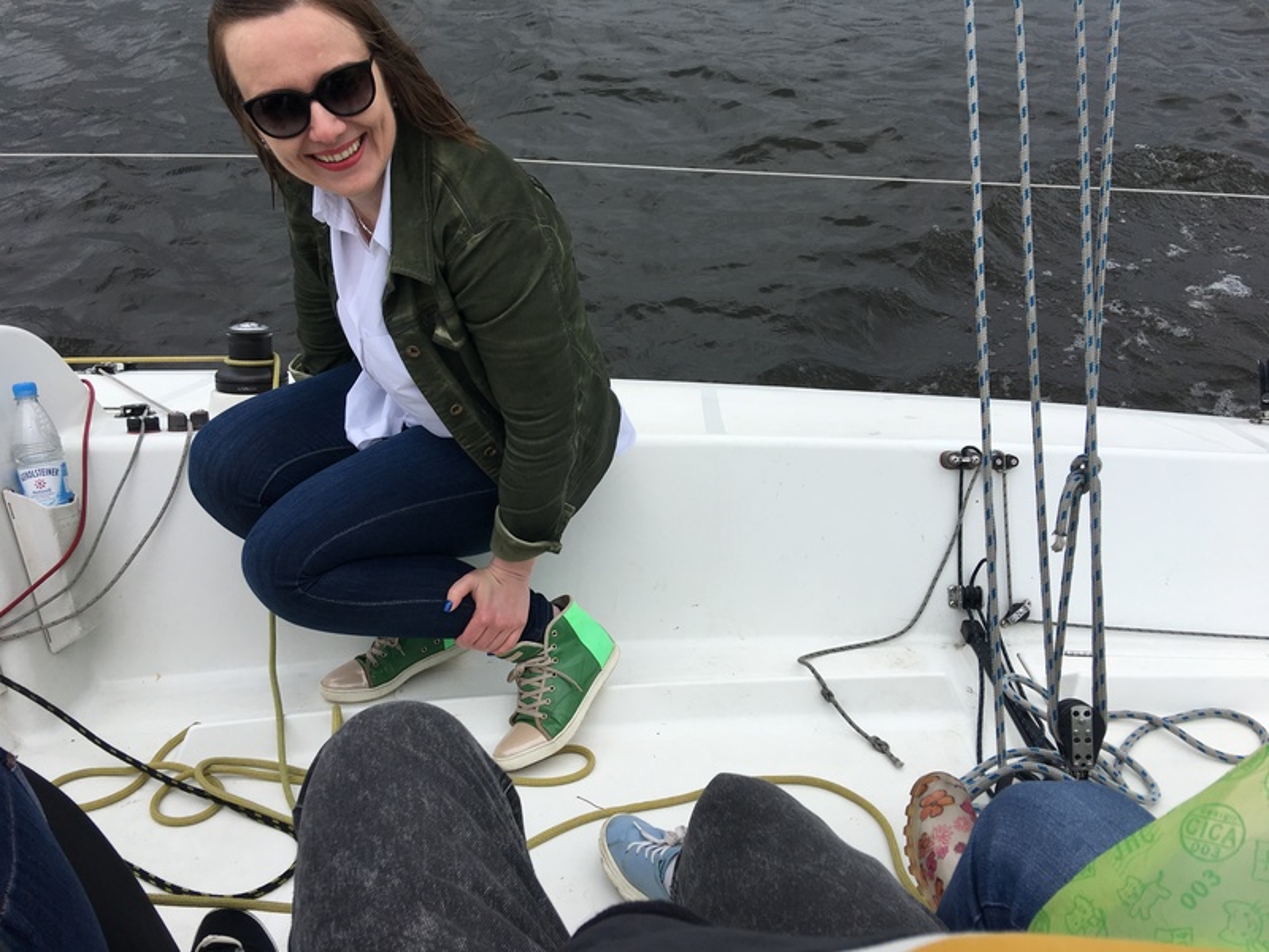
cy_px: 476
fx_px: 1063
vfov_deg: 48.2
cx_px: 634
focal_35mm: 29
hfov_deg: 61.7
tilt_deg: -40.8
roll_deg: +4.7
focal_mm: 4.15
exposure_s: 1/1451
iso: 25
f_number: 2.2
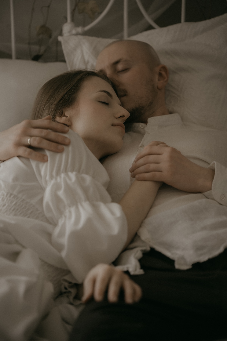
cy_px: 170
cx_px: 114
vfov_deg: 17.1
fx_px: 1136
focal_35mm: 120
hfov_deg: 11.4
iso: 400
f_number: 2.8
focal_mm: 120
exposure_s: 1/400
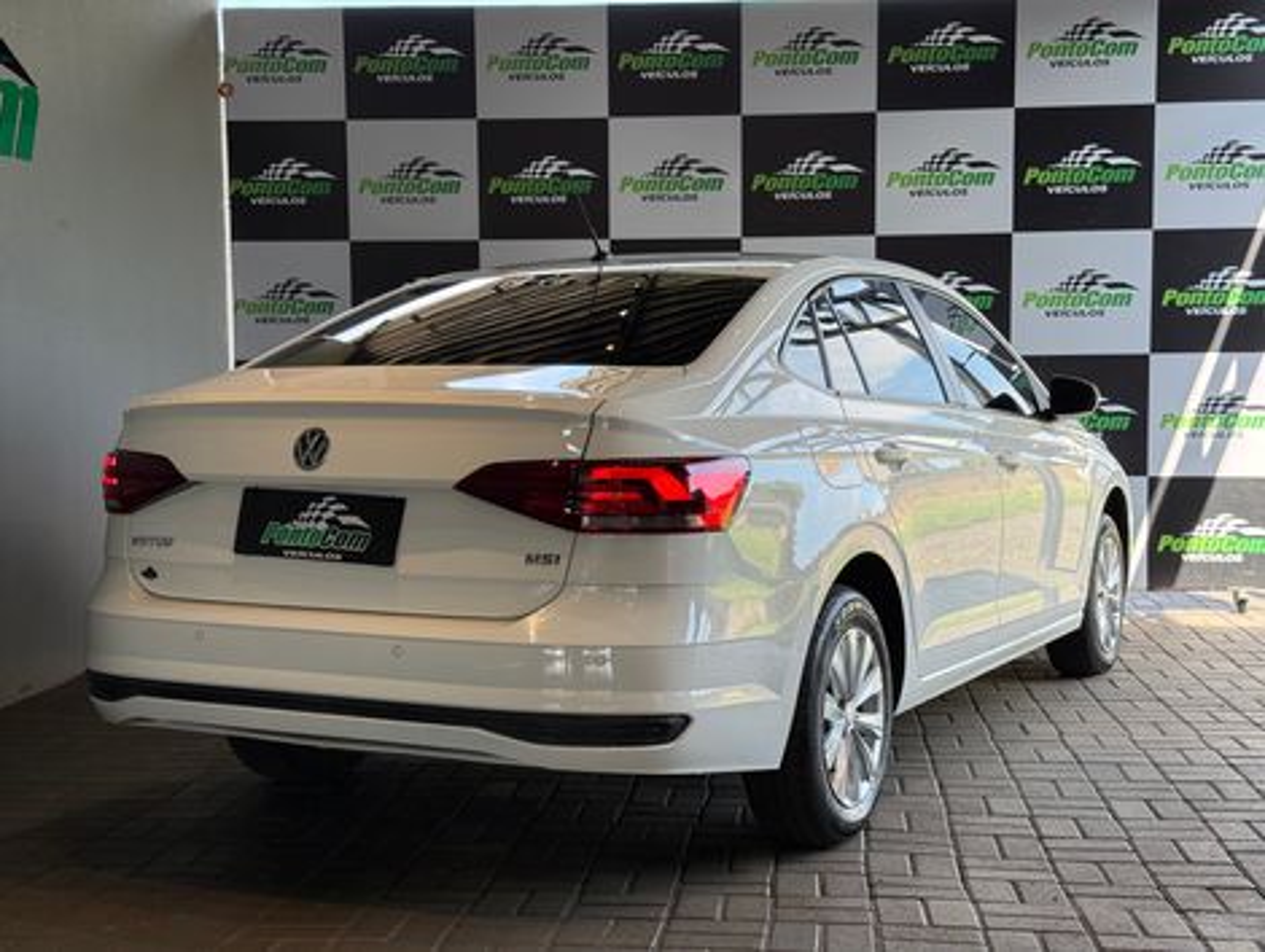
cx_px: 632
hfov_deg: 39.6
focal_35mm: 48
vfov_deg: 30.3
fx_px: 1757
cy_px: 476
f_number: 1.78
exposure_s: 1/351
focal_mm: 6.76
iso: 80
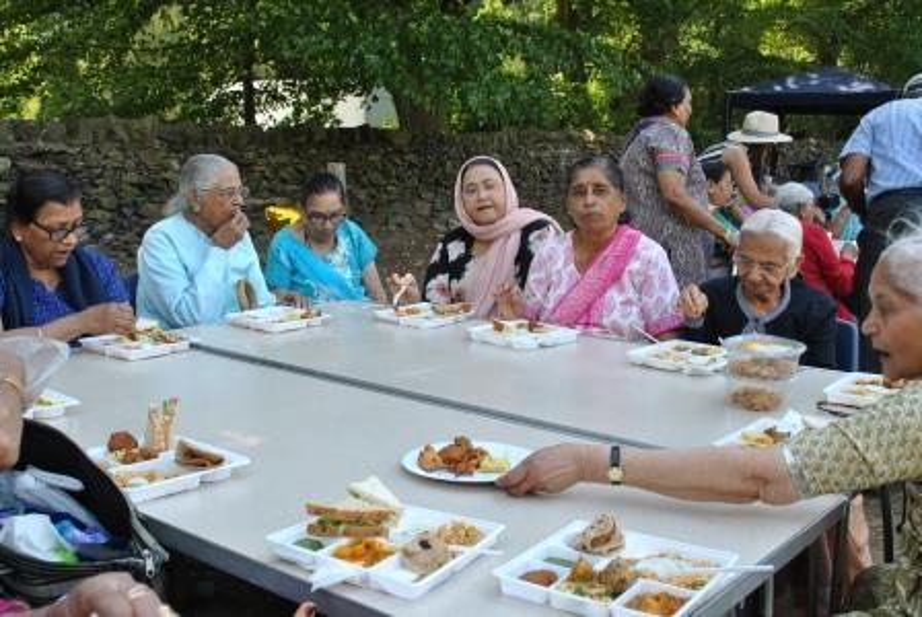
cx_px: 461
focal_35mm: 36
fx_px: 923
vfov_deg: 37.0
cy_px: 308
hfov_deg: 53.1
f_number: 8
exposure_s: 1/30
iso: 125
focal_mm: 24
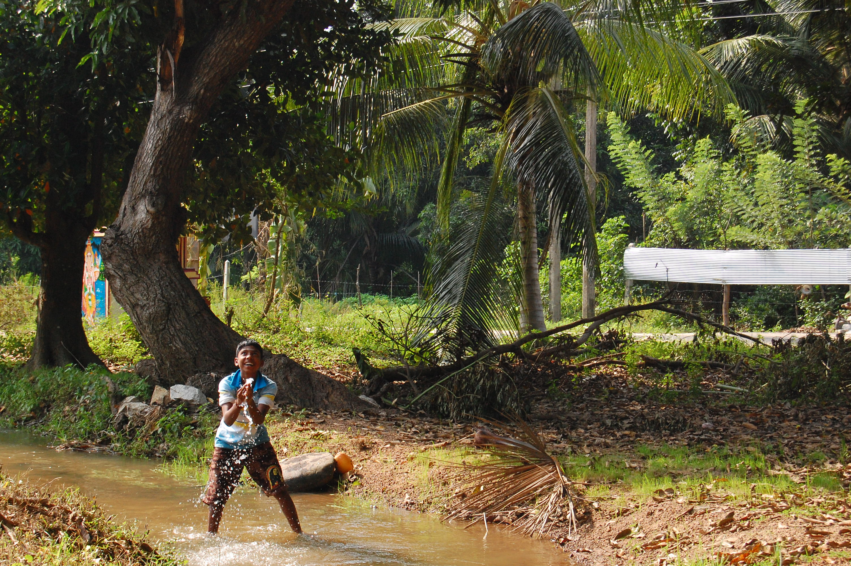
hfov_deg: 24.6
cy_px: 283
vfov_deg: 16.5
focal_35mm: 82
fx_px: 1948
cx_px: 426
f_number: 9
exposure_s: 1/320
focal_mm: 55
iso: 800
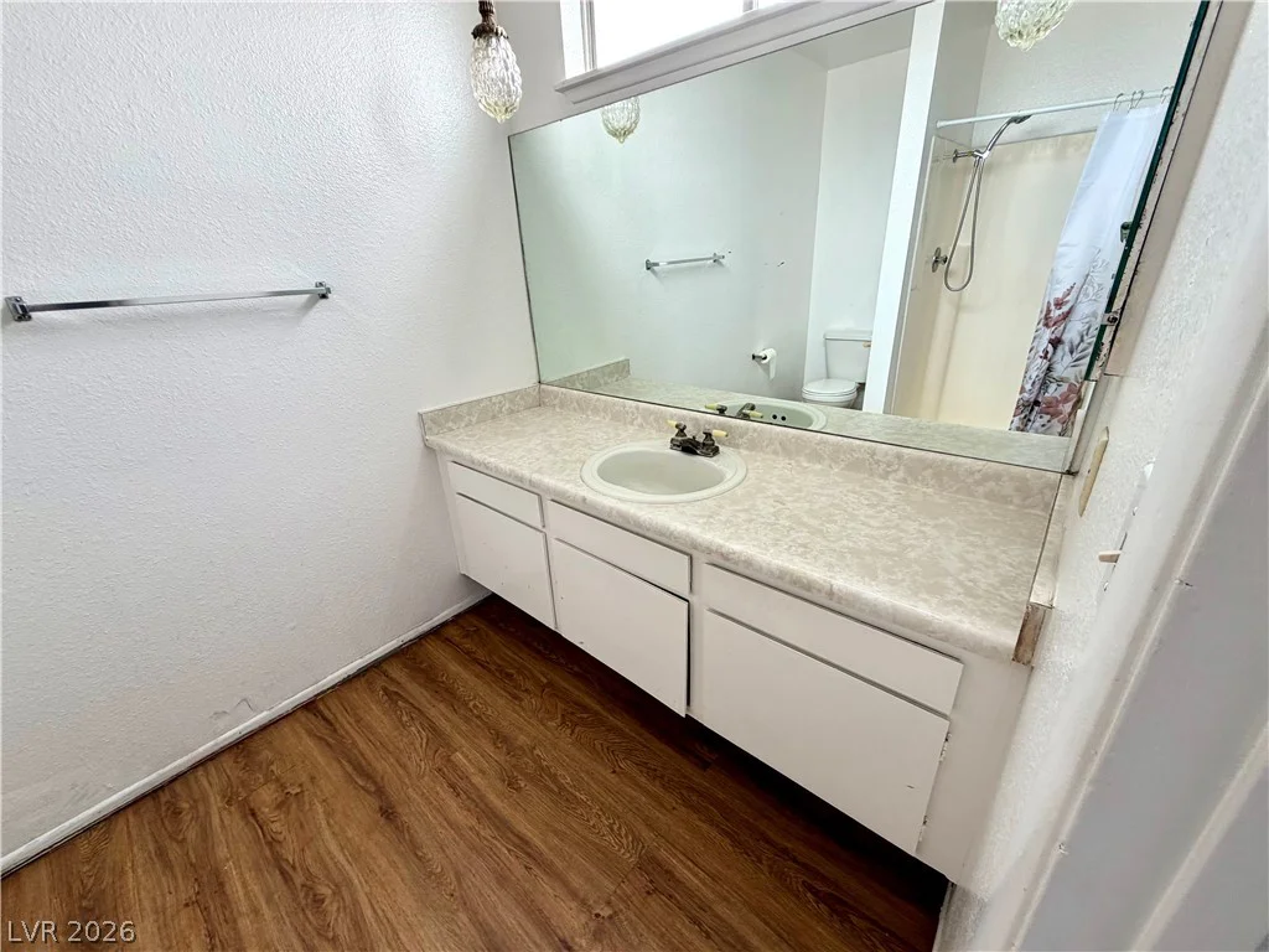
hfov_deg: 102.1
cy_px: 476
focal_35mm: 14
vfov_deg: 85.7
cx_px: 634
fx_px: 513
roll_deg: +3.6
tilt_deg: -19.9
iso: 64
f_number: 2.2
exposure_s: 1/121
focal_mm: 2.22
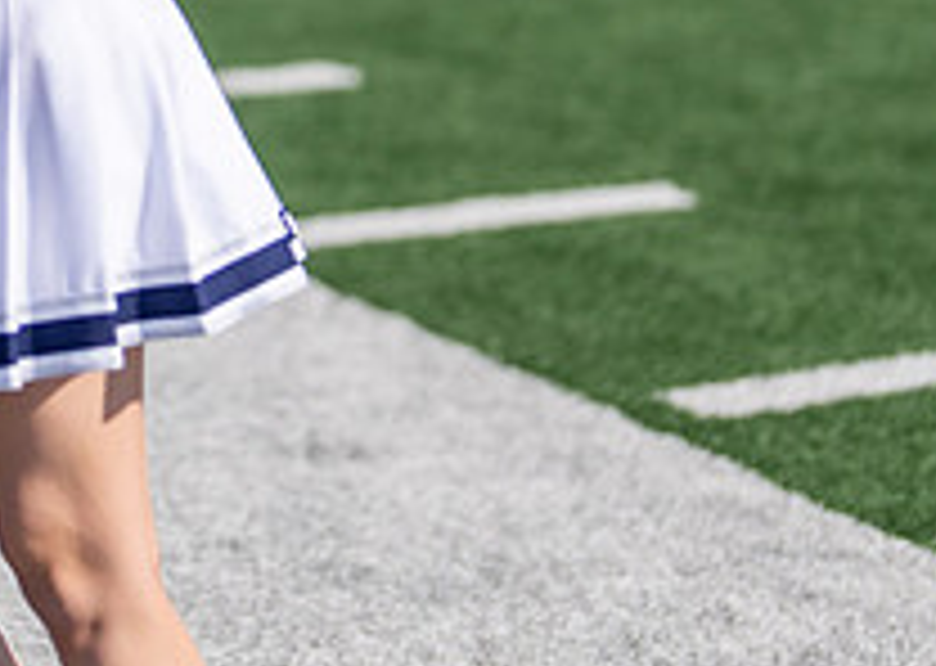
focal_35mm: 171
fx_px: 4540
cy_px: -135
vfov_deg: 8.3
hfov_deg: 11.7
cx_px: 82
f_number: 1.2
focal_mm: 50
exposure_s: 1/20000
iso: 100
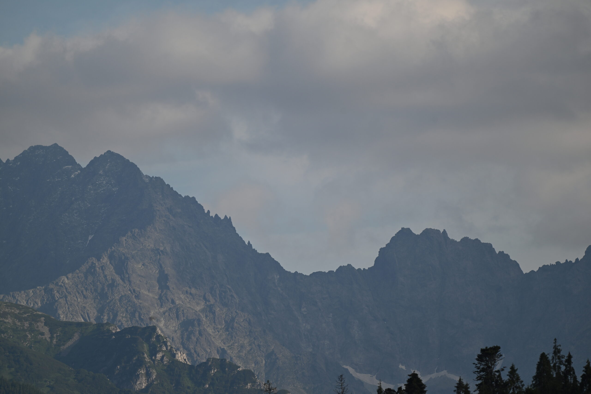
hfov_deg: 3.4
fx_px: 9850
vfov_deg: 2.3
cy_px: 197
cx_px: 296
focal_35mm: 600
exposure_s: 1/640
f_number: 6.3
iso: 140
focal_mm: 600
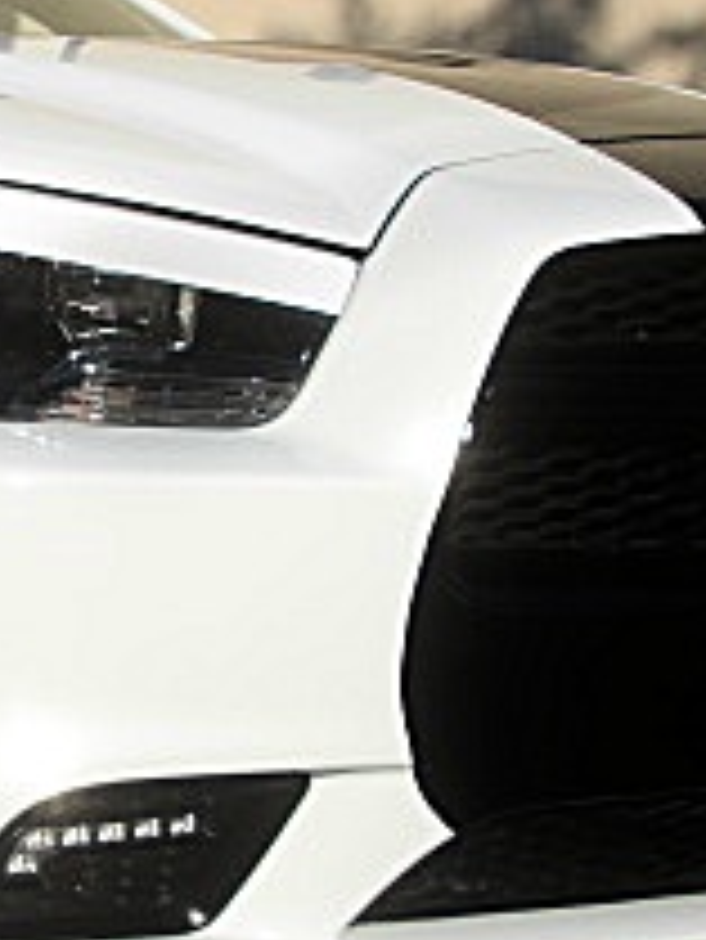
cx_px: -108
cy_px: 567
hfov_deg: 13.2
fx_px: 2988
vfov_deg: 17.9
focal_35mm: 110
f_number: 7.9
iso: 50
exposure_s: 1/200
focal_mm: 6.3
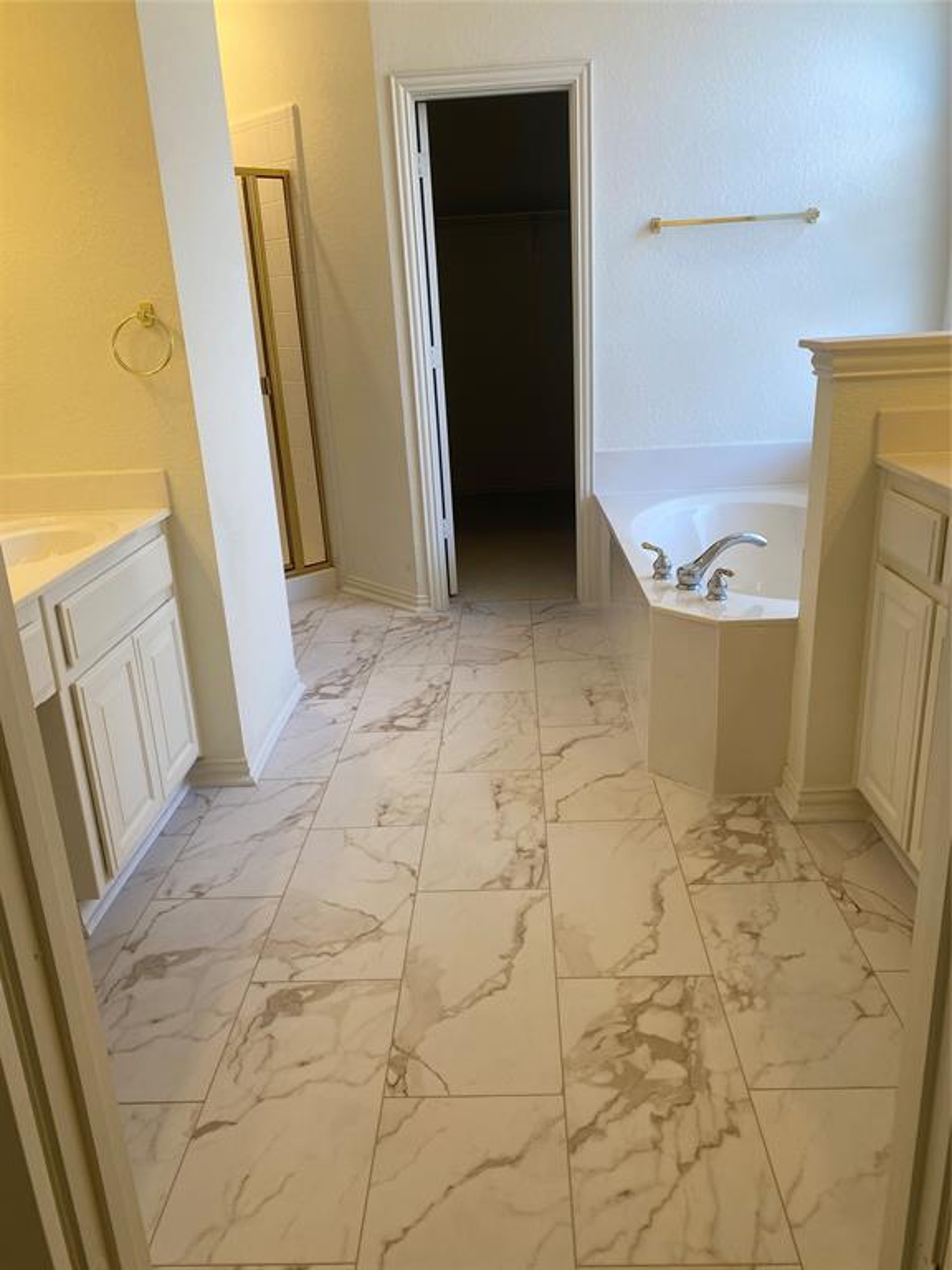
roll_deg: +3.8
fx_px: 953
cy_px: 635
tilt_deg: -17.2
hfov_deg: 53.1
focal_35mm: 26
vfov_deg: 67.3
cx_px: 476
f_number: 1.8
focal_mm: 4.25
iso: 40
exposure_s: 1/120
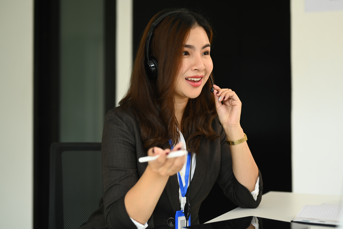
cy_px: 114
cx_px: 172
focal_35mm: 50
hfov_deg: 39.6
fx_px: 476
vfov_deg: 27.0
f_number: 2
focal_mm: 50
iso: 400
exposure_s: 1/800
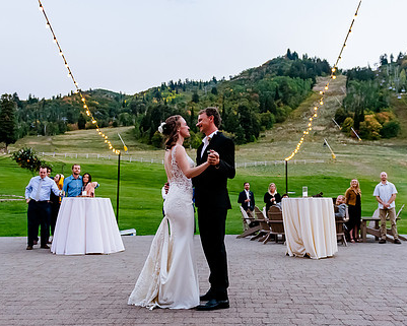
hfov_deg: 47.9
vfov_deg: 39.2
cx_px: 209
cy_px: 164
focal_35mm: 38
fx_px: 458
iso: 3200
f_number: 2.8
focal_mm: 24
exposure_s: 1/200
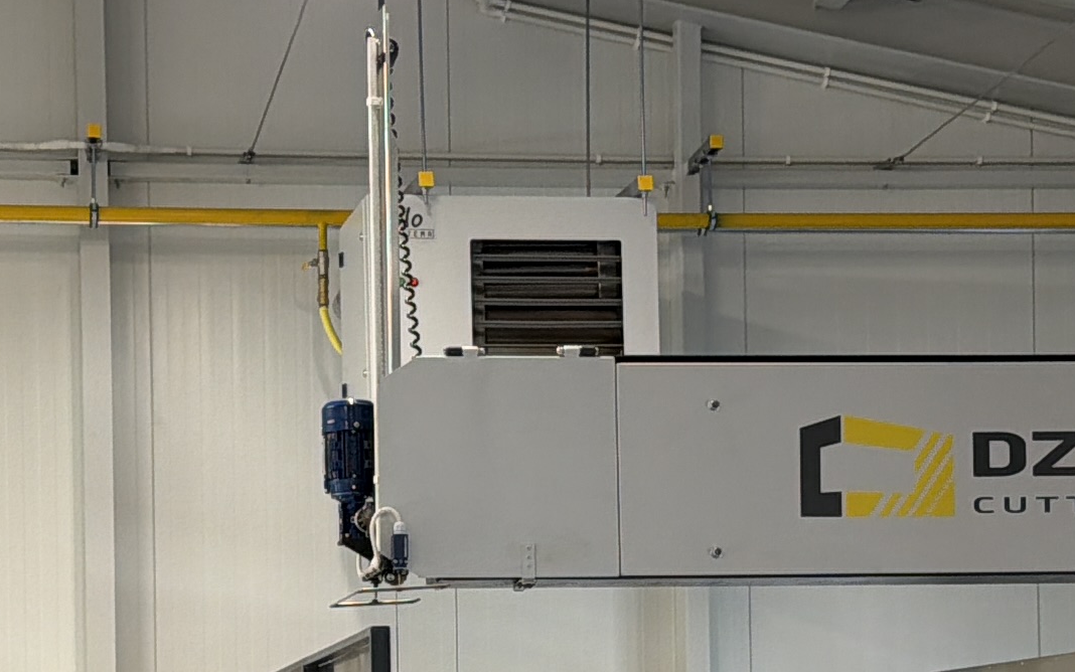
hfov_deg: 21.6
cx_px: 379
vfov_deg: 13.4
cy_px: 704
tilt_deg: +1.8
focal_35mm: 96
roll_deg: +1.6
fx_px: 2813
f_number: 1.78
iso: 125
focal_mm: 6.76
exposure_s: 1/100
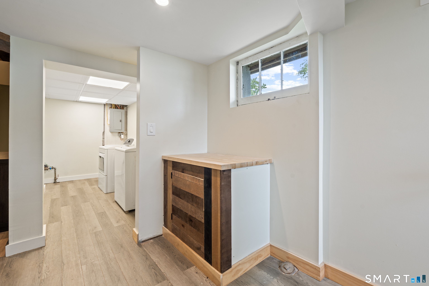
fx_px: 191
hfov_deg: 96.7
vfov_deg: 73.7
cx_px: 214
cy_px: 143
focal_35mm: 16
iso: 400
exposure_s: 1/8
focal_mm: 16
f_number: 8
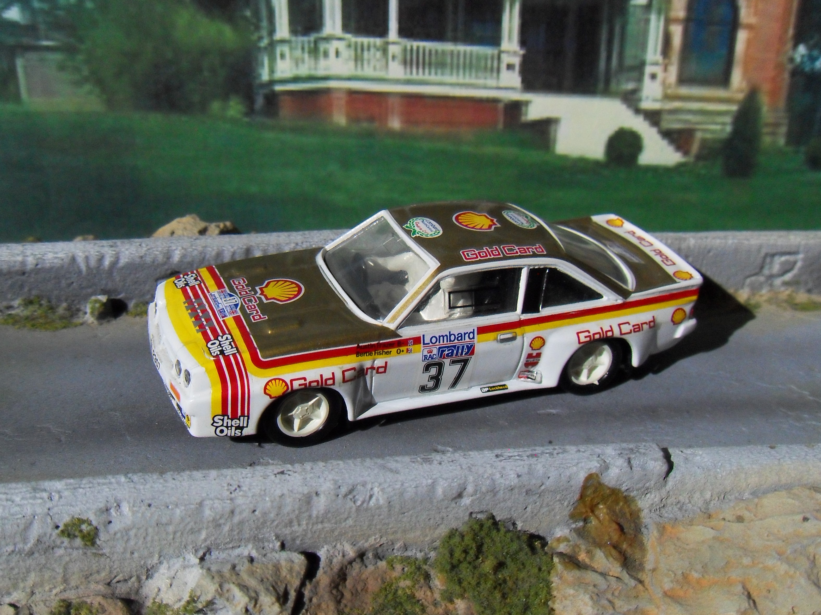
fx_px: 830
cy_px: 308
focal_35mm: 35
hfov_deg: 52.6
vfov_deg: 40.7
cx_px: 410
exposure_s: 1/15
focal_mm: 6.3
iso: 400
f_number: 3.5
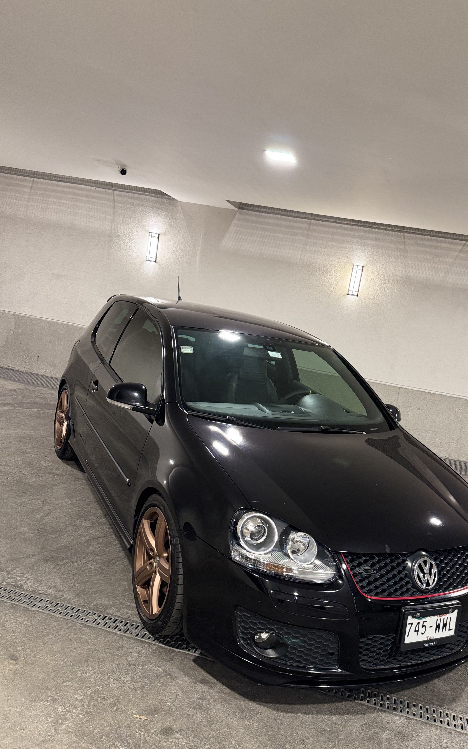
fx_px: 592
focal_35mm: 29
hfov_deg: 42.9
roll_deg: -9.4
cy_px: 397
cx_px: 285
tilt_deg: -7.8
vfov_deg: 64.6
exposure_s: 1/60
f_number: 1.78
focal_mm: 6.76
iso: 400
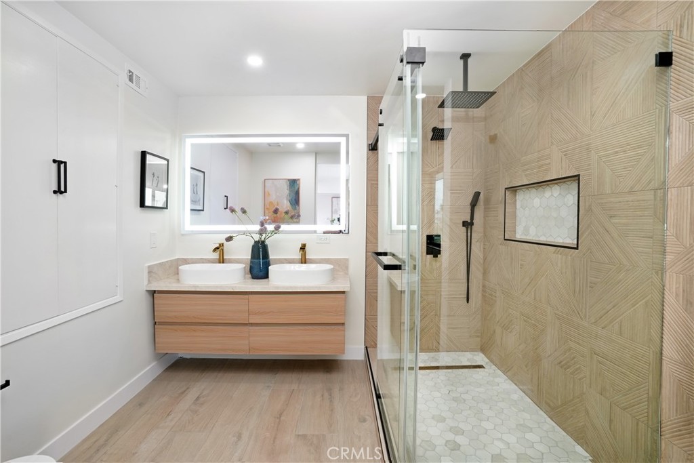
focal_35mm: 15
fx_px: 289
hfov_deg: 100.4
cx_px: 347
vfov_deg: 77.3
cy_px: 232
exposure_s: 1/6
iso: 250
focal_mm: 10
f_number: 11
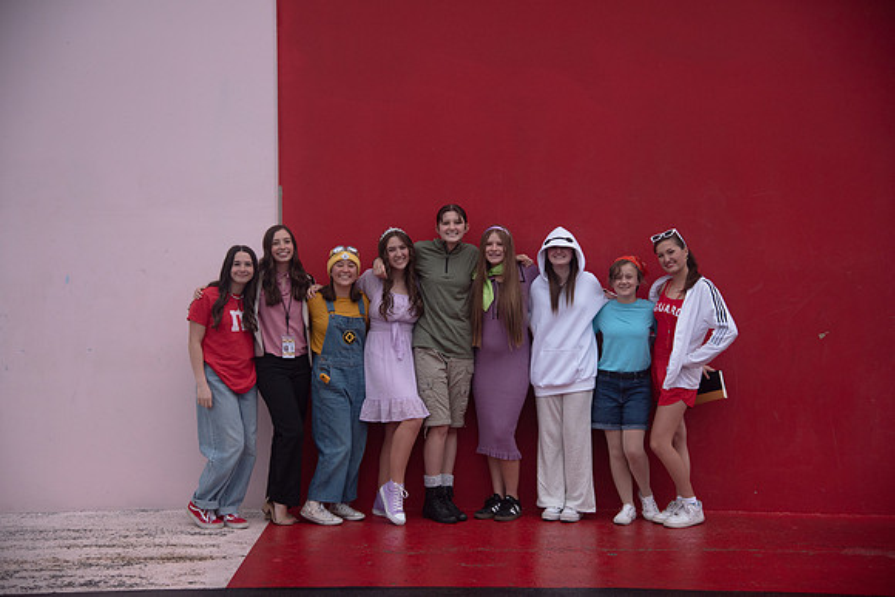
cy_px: 298
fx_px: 1442
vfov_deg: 23.4
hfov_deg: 34.5
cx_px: 448
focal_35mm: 58
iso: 640
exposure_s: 1/250
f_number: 4
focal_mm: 58
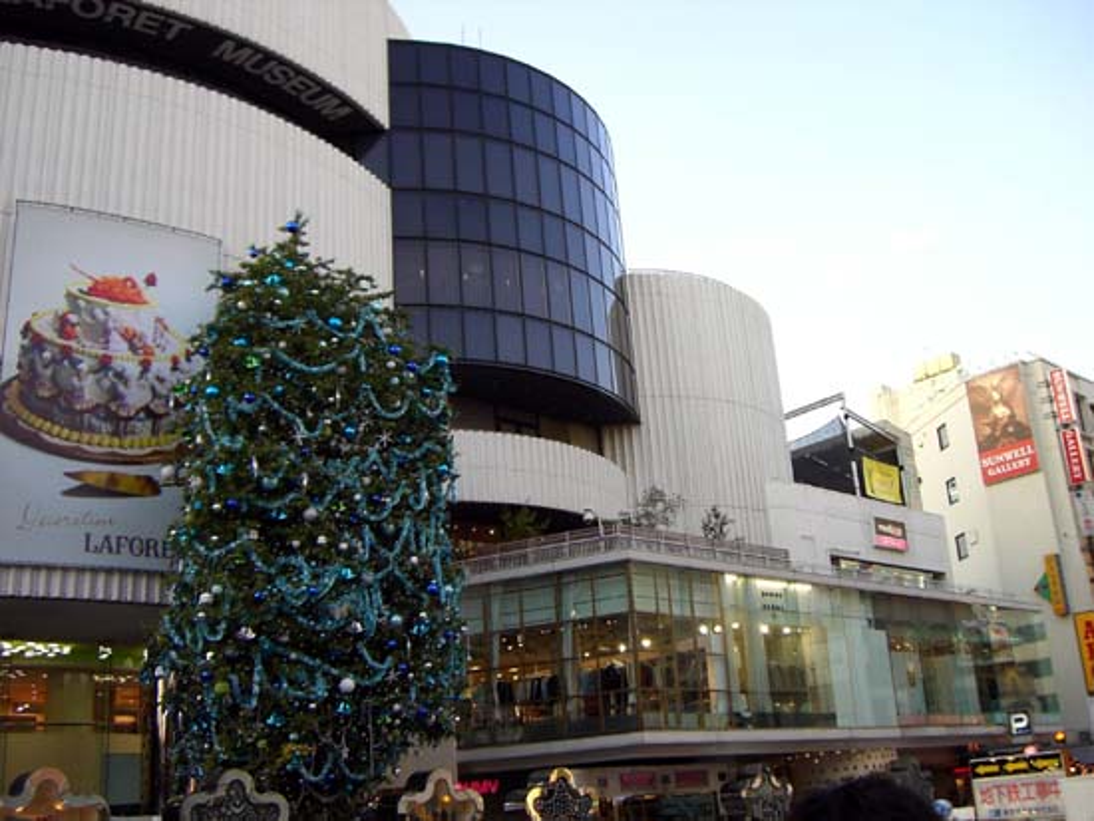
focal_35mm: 38
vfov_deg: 37.7
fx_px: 1201
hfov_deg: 49.0
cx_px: 547
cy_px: 410
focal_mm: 6.2
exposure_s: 1/125
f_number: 2.7
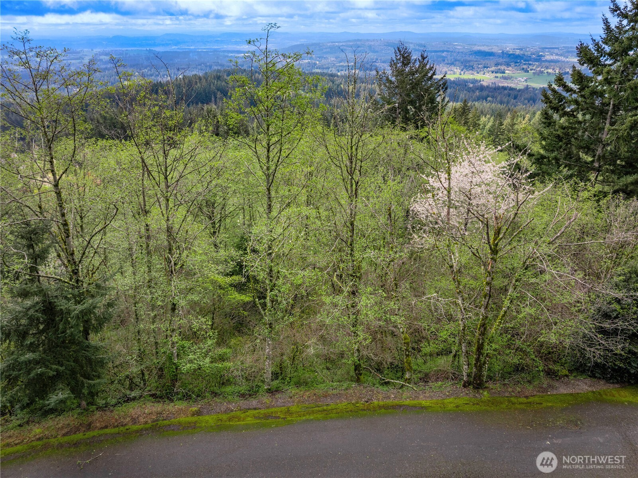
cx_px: 319
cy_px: 239
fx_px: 442
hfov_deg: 71.6
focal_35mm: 24
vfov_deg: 56.7
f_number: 2.8
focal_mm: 12.29
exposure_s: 1/15
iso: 120
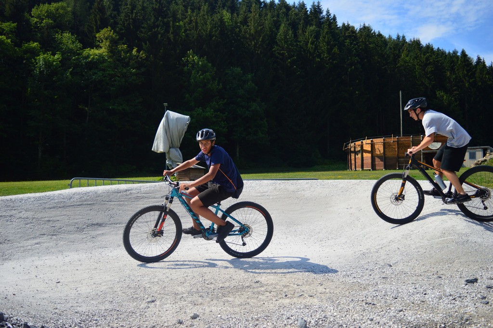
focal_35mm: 33
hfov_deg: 57.3
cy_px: 164
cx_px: 246
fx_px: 452
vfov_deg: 39.9
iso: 200
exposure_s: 1/2500
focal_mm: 22
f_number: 3.8
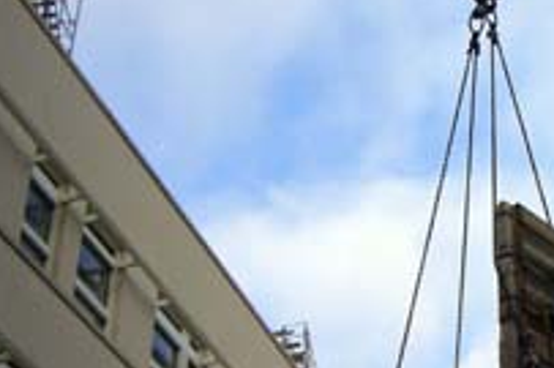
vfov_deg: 17.2
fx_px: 1199
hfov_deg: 25.4
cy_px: 349
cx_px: 469
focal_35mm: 78
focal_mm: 6.2
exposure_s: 1/500
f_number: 4.3
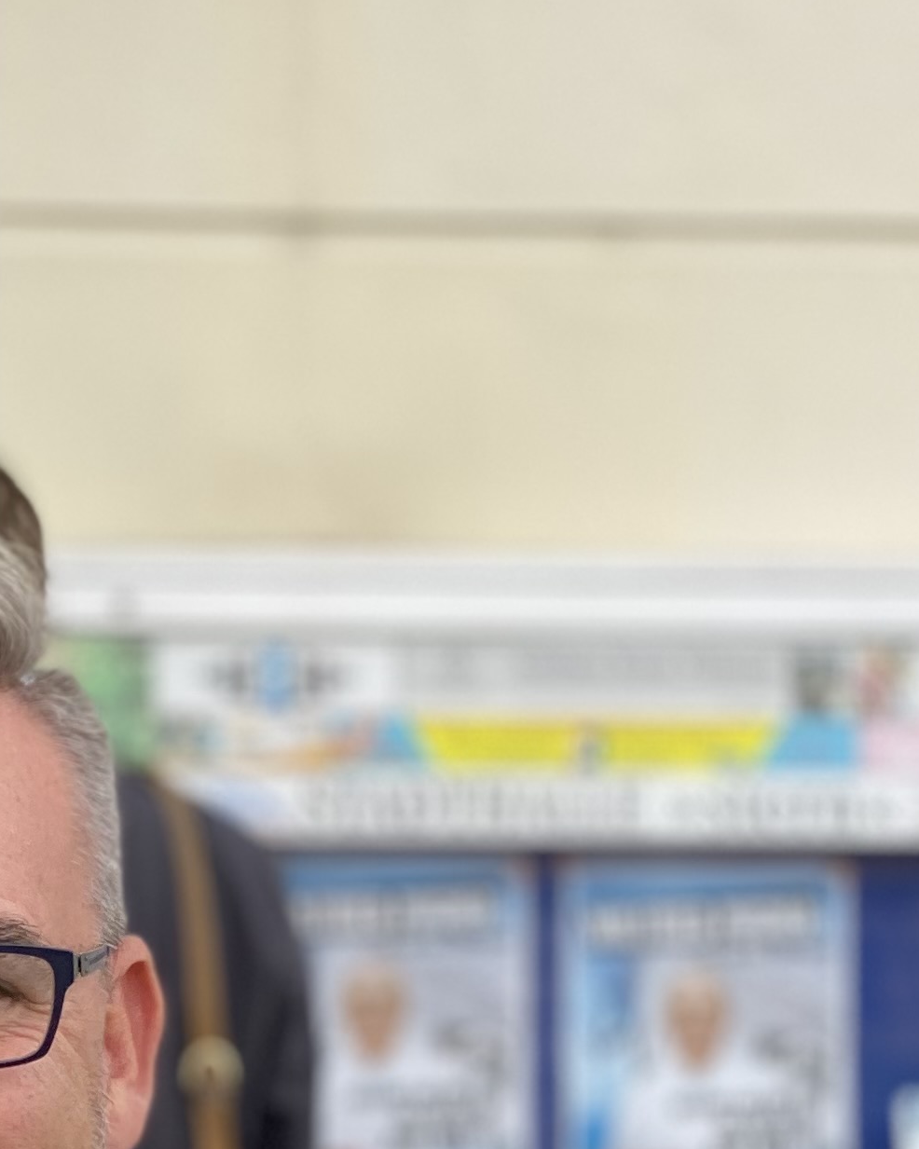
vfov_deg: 11.3
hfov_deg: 9.2
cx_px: -121
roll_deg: -1.1
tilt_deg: -1.9
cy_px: 1481
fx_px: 5645
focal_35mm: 166
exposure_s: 1/122
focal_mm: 6
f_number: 2
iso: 32
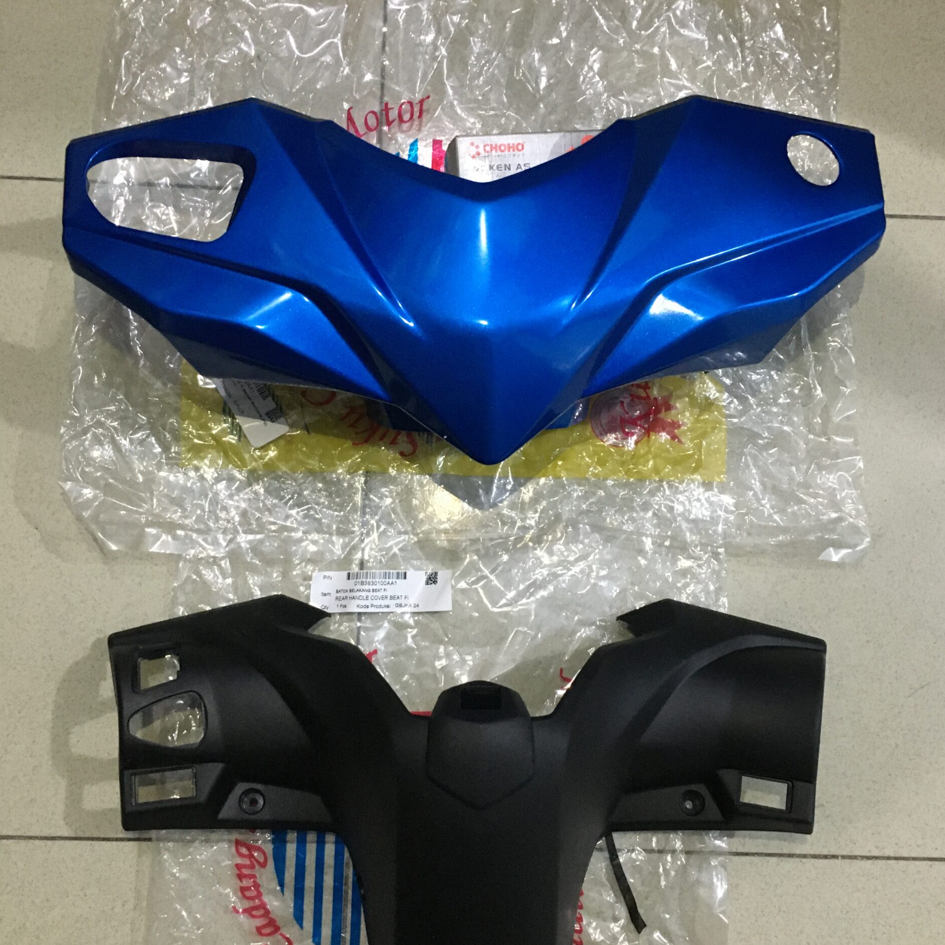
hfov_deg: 47.2
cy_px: 459
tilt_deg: -81.5
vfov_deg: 47.2
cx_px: 474
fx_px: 1081
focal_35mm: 35
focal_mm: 4.15
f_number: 2.2
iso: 250
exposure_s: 1/17
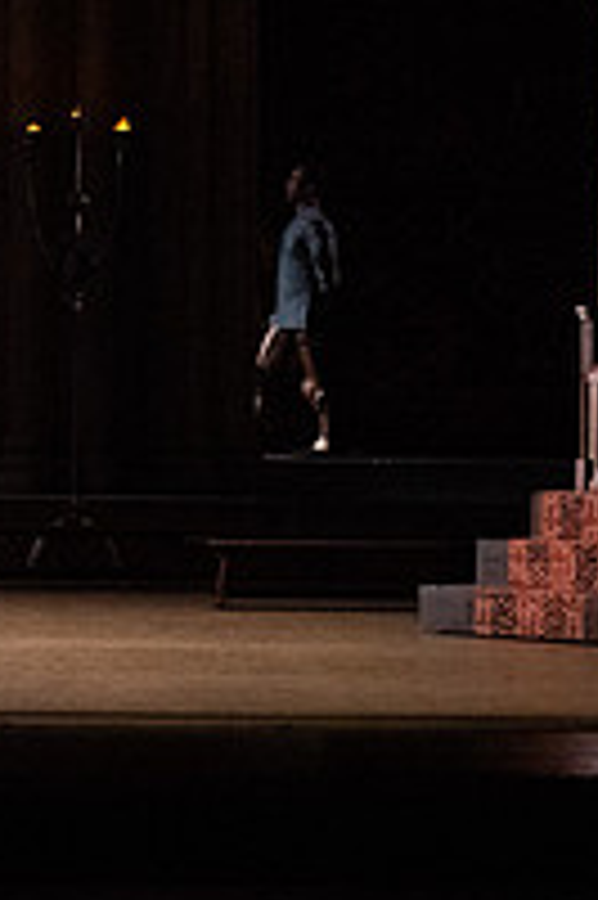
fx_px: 5066
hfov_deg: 6.6
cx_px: -562
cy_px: 178
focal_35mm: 203
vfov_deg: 10.1
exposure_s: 1/320
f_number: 6.3
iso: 20000
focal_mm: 70
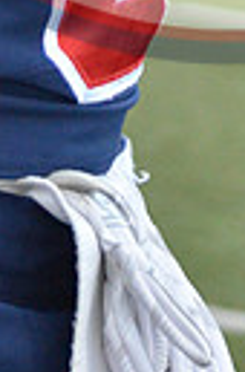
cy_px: -346
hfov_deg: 3.7
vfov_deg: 5.5
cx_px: 222
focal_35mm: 372
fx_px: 3831
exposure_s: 1/500
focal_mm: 55
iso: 2800
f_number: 4.5
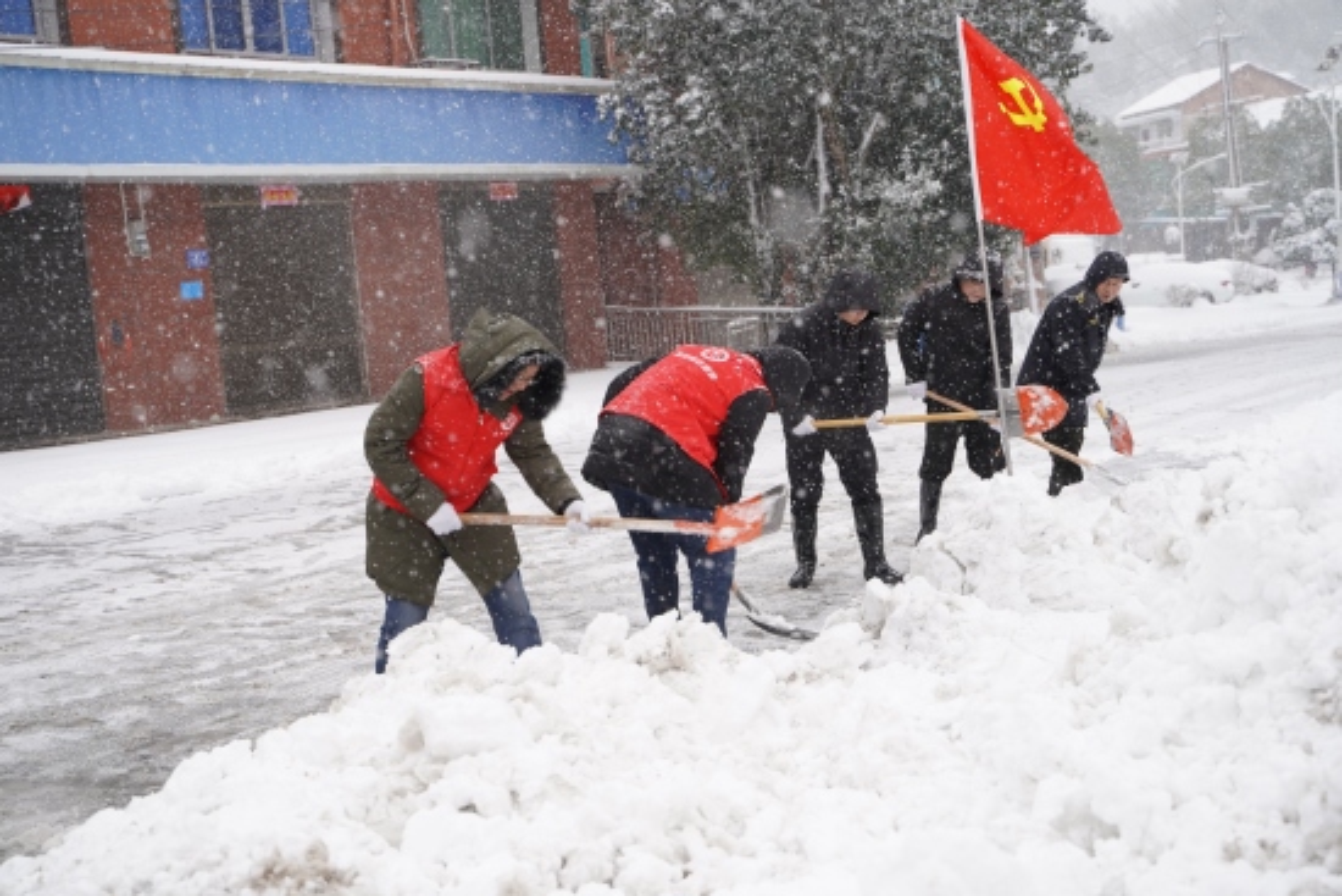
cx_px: 671
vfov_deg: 28.7
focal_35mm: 47
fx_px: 1752
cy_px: 448
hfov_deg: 41.9
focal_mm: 47
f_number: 3.5
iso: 250
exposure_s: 1/200
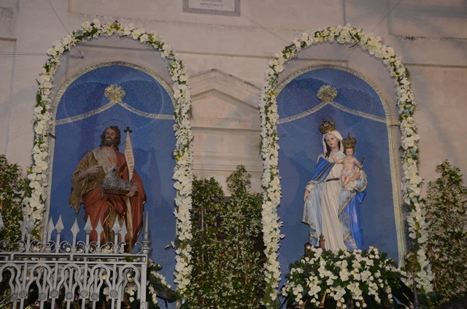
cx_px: 234
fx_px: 680
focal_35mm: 52
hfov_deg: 37.9
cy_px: 154
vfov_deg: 25.6
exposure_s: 1/100
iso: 1000
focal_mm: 35
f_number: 6.3
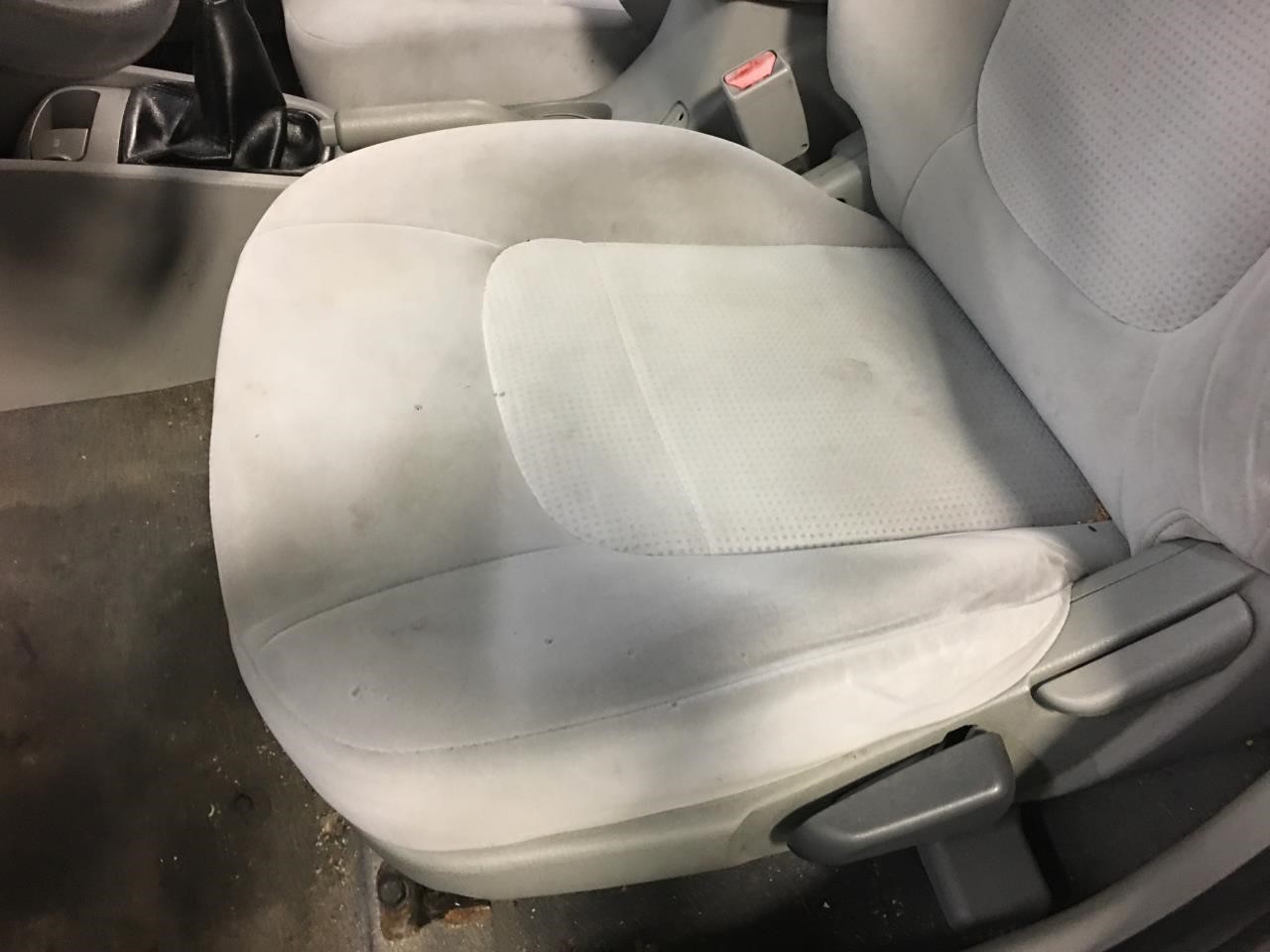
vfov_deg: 48.2
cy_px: 476
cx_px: 635
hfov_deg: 61.7
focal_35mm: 29
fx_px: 1064
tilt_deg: -45.6
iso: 100
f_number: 2.2
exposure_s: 1/10
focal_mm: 4.15
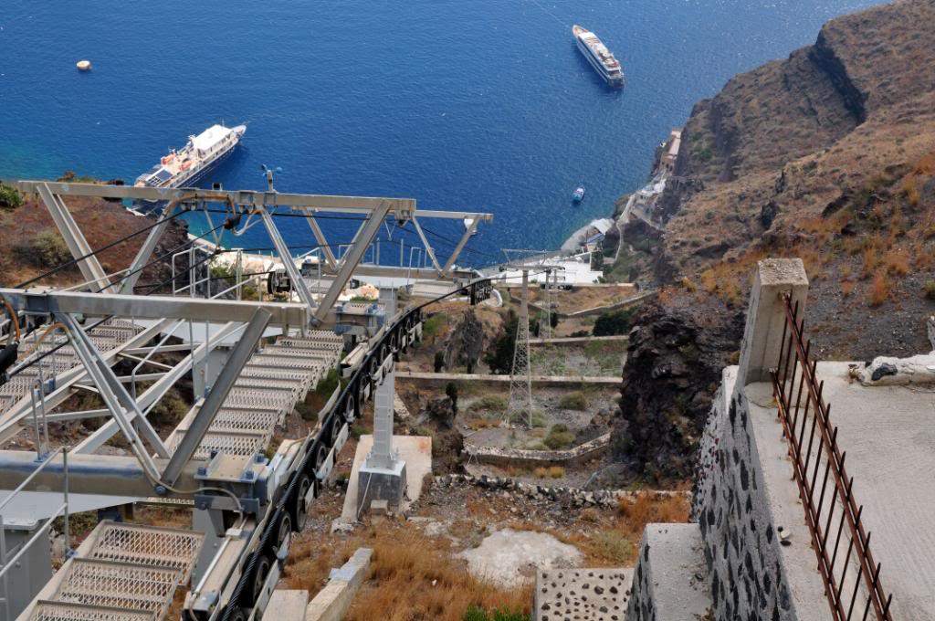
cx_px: 468
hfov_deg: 43.7
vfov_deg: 29.8
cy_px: 310
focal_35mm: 45
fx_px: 1167
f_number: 10
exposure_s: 1/200
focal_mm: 30
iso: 200
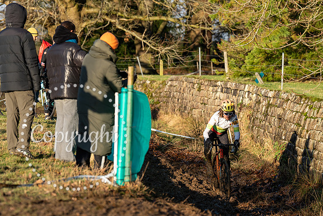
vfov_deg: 8.0
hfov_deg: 12.0
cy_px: 103
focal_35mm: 171
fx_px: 1532
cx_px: 195
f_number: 4
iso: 250
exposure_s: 1/1000
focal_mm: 130
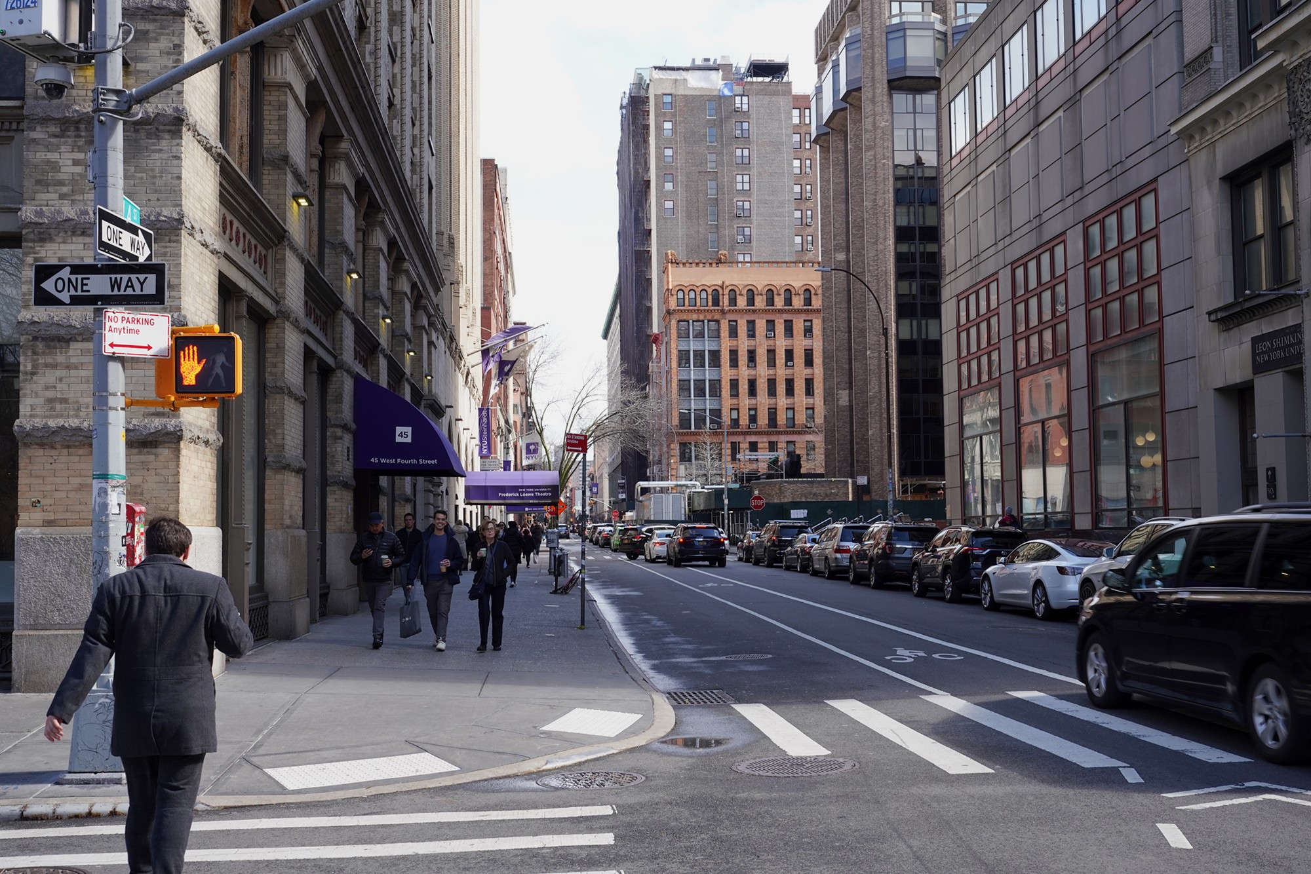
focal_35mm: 37
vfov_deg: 36.0
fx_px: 1348
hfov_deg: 51.9
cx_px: 656
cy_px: 437
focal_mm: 37
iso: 250
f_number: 10
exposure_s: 1/100
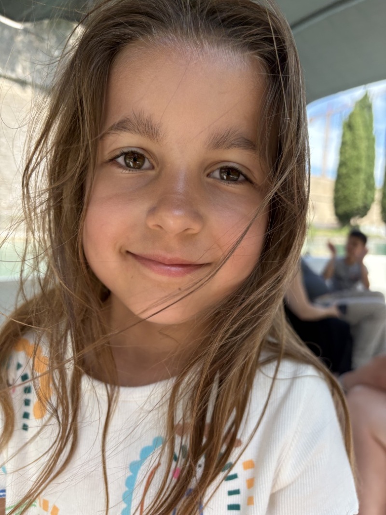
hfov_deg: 53.1
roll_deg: -3.5
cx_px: 193
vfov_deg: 67.3
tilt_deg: -4.4
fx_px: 387
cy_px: 258
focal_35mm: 26
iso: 64
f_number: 1.6
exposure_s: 1/596
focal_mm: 5.96
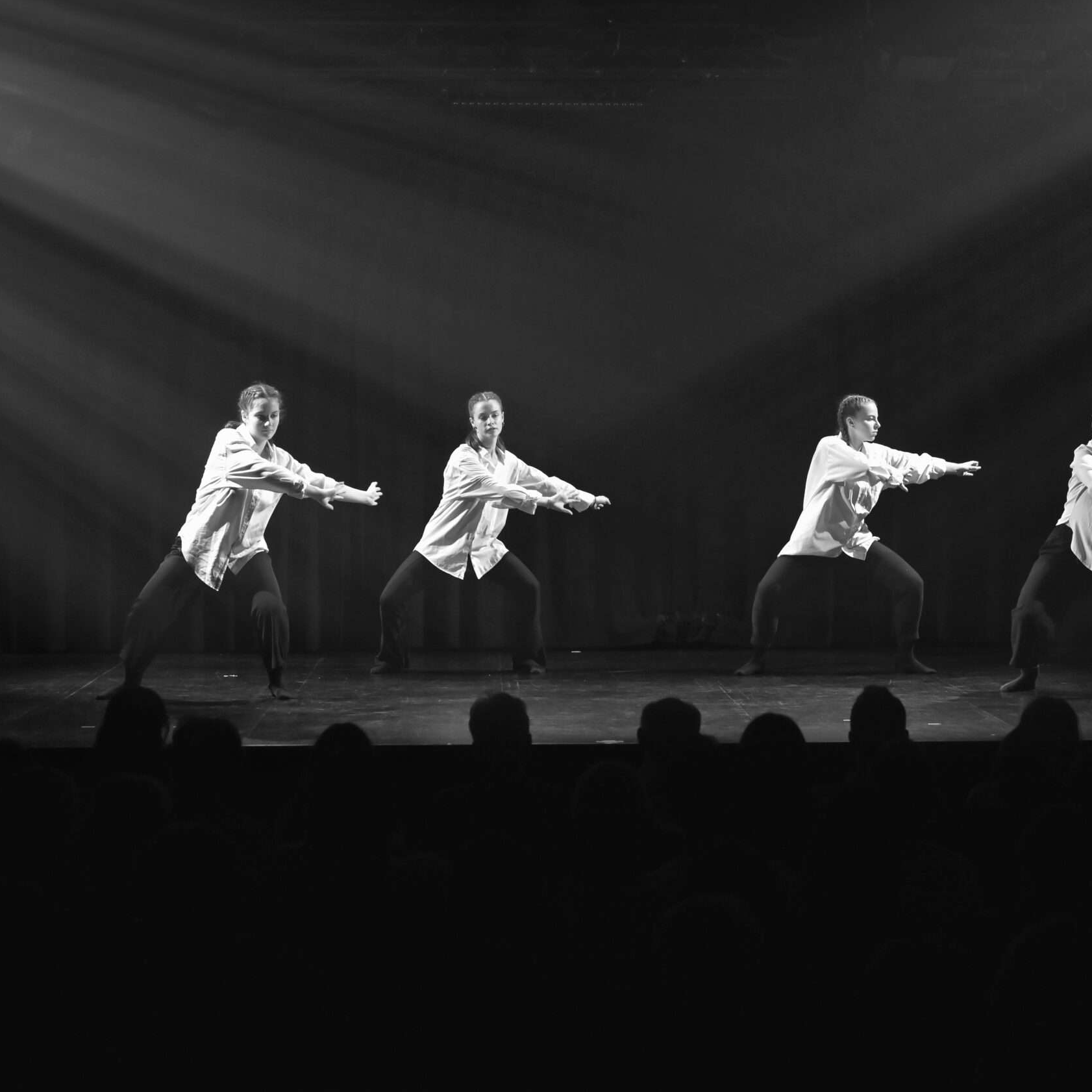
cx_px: 667
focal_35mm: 84
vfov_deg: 20.6
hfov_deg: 20.6
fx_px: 2998
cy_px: 540
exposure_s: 1/200
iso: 1250
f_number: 4
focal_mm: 65
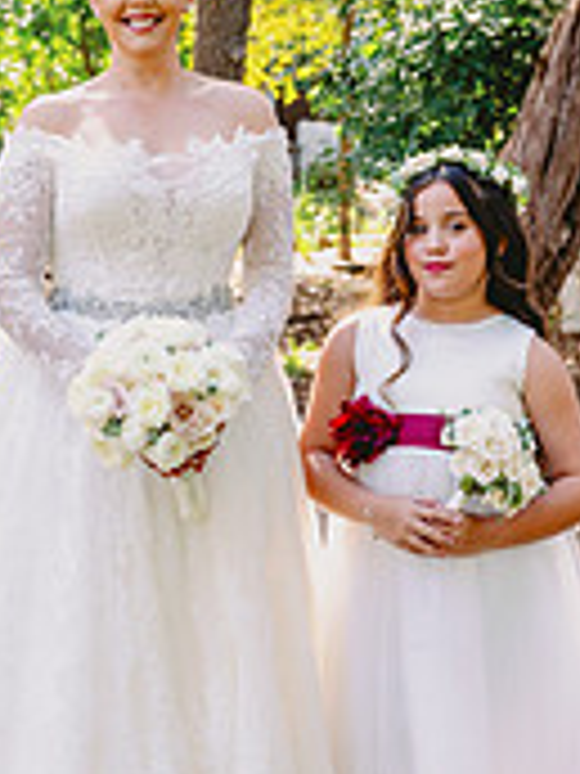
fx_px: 2480
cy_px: 302
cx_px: 256
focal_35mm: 111
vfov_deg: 17.7
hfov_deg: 13.3
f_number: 3.5
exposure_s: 1/320
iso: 400
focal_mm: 44
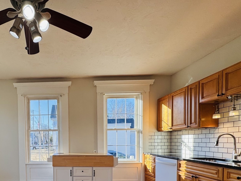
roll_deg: +0.2
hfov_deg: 69.2
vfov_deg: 54.7
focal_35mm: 23
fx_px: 160
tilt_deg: -1.2
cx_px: 61
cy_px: 145
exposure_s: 1/139
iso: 40
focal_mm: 2.22
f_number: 2.2
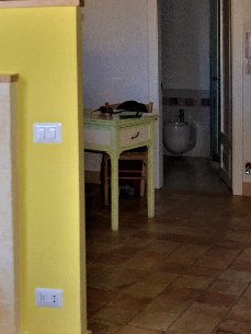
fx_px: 657
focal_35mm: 68
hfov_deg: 21.4
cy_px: 99
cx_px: 62
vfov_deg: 28.3
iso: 800
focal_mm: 18
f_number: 3.5
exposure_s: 1/60
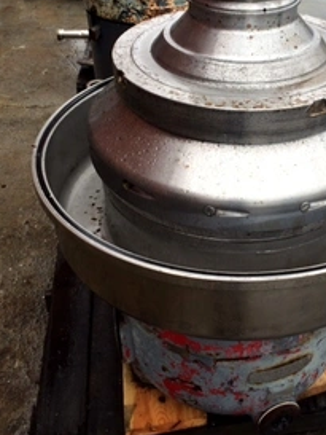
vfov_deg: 42.5
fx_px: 552
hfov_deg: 32.5
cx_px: 226
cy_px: 156
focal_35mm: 44
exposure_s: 1/120
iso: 40
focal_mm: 4.12
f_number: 2.2
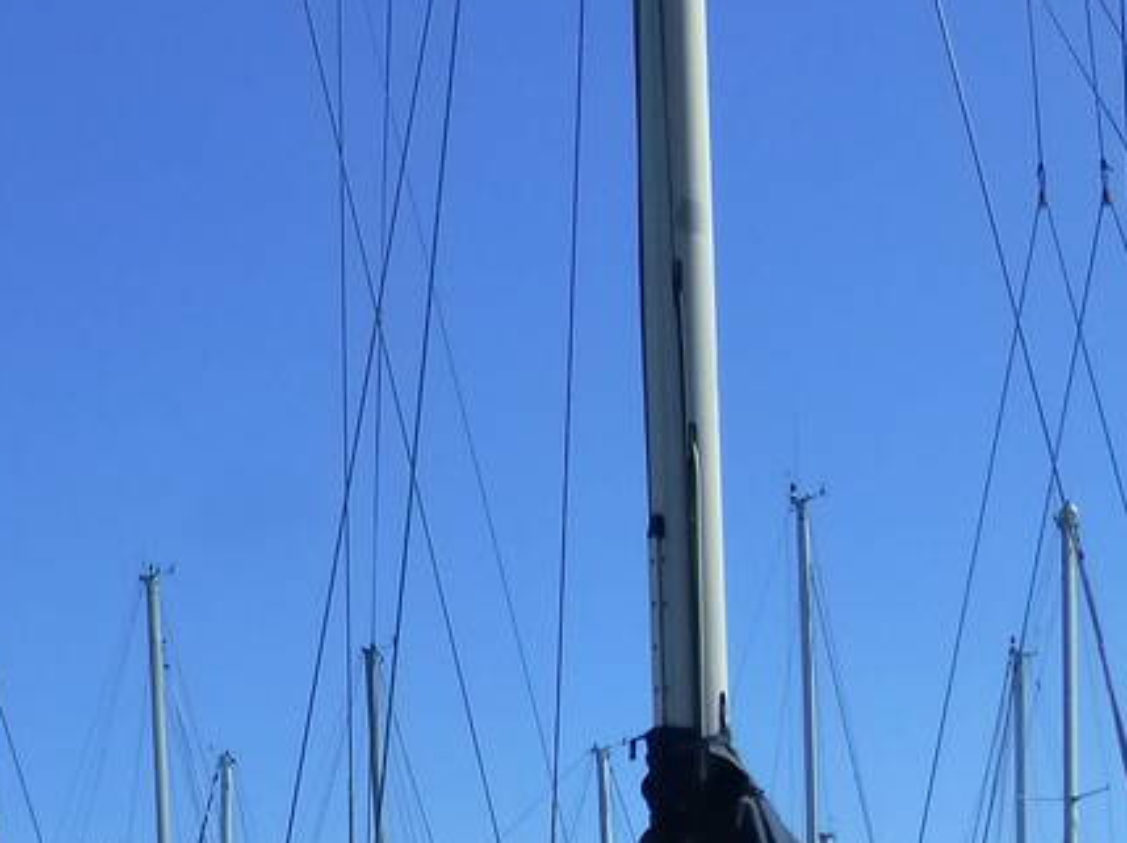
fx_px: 3643
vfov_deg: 12.4
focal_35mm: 112
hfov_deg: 17.6
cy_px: 1358
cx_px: 518
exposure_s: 1/1300
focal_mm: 5.4
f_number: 4
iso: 250
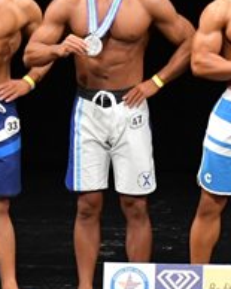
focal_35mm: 563
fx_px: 4815
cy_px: 244
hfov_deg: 2.7
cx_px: 214
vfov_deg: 3.4
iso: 3200
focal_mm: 100
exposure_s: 1/400
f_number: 5.6
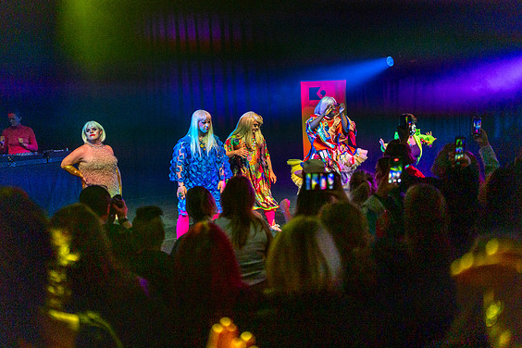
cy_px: 175
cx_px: 256
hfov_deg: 53.1
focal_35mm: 36
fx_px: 522
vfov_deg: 36.9
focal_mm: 35
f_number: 1.4
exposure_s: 1/3200
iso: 2500
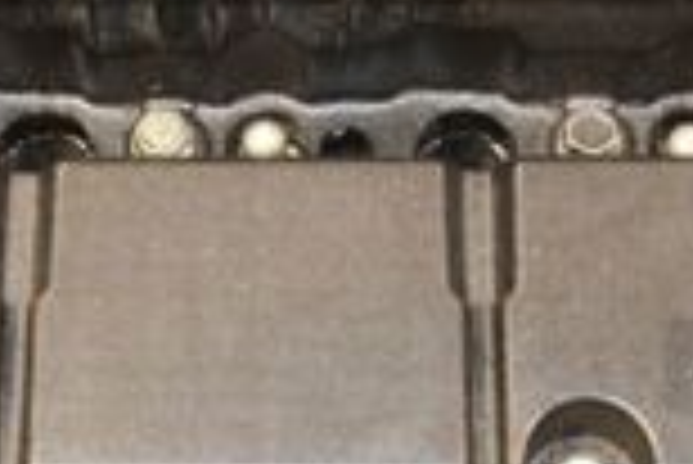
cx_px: 202
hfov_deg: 14.9
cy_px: 234
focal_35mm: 137
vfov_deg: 10.0
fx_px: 2640
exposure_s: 1/125
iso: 1600
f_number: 5.6
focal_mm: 22
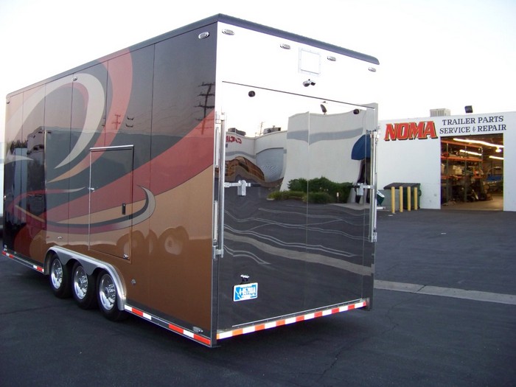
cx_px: 258
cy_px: 194
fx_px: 537
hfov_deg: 51.4
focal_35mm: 36
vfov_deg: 39.7
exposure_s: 1/30
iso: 200
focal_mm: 5.85
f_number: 2.8
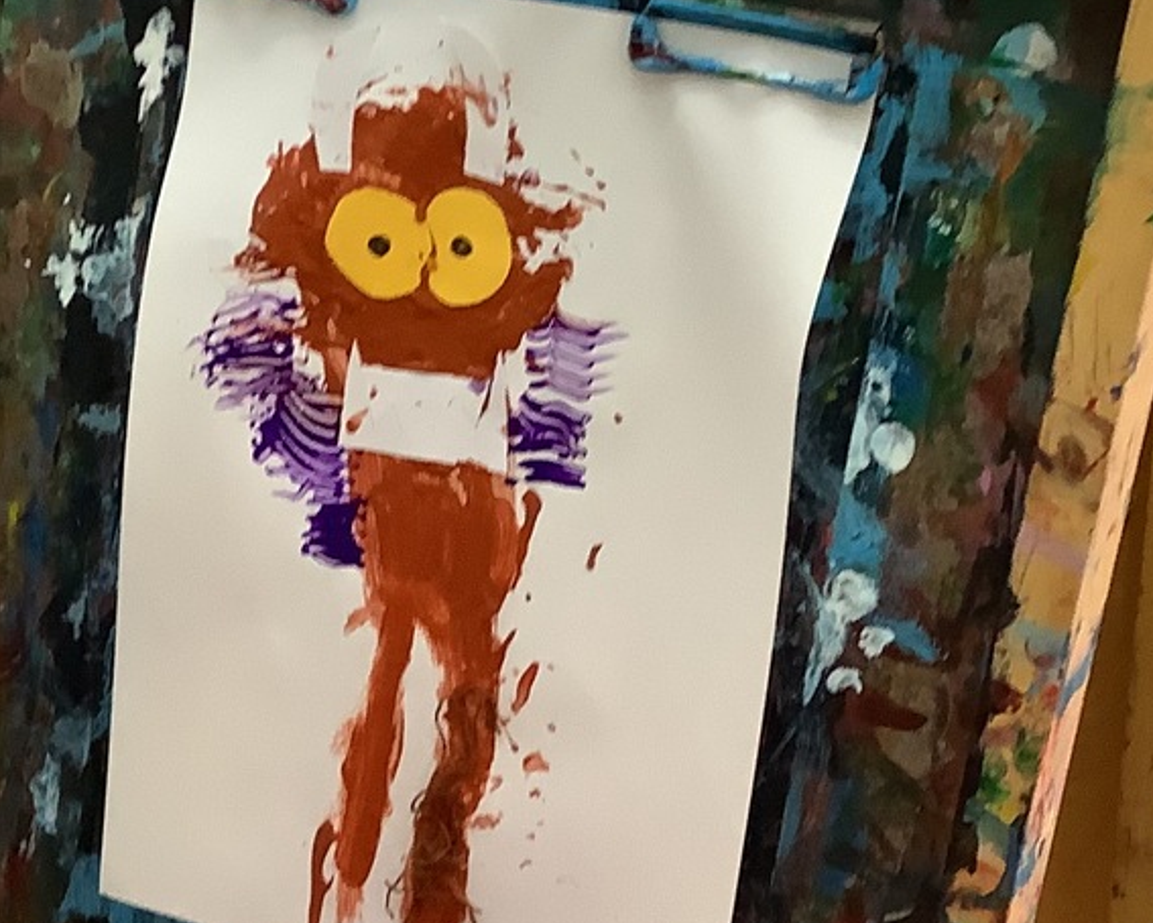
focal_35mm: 81
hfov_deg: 23.3
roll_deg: -1.4
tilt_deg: -25.6
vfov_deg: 18.9
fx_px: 2765
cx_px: 306
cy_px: 582
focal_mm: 3.3
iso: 160
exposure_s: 1/50
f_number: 2.4
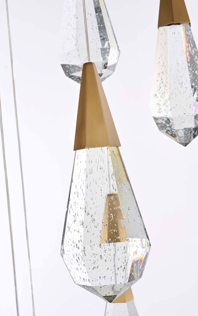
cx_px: 94
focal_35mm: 73
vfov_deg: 28.2
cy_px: 156
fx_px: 630
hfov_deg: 17.9
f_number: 22
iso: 80
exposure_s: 1
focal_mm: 70
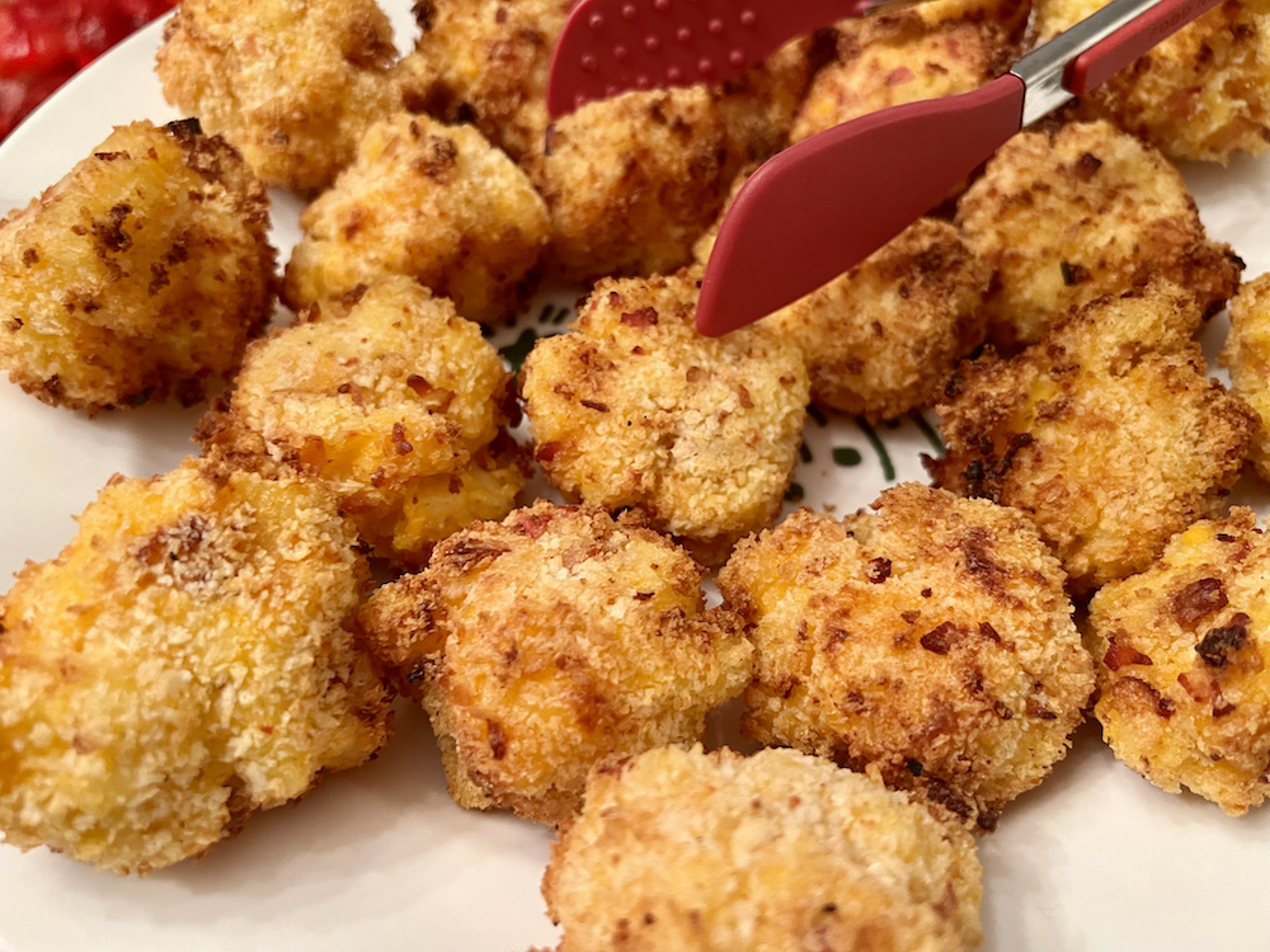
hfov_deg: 67.3
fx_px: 954
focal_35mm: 26
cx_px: 635
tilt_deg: -55.3
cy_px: 476
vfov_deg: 53.1
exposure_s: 1/60
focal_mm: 5.7
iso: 250
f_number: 1.5
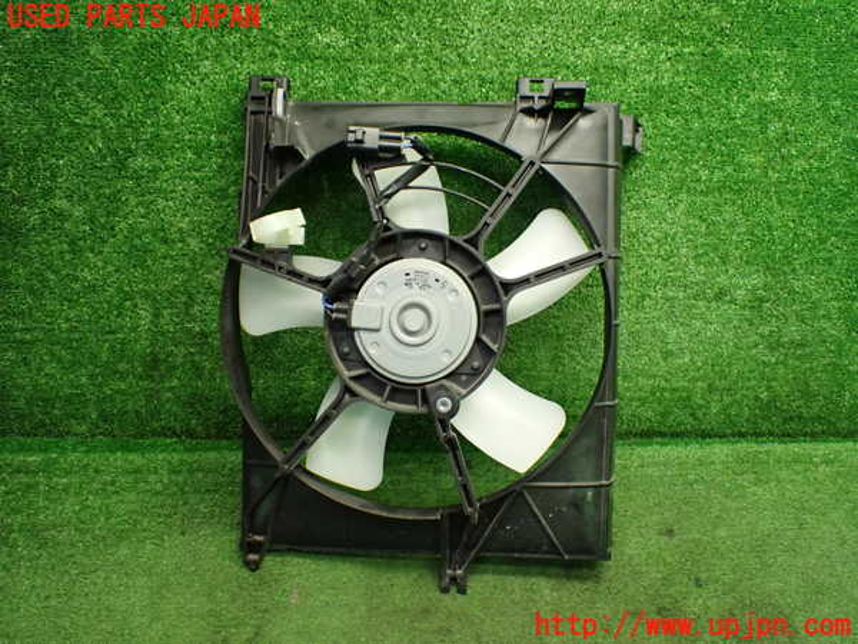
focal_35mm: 30
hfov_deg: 60.0
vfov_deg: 46.8
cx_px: 429
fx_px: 744
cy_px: 322
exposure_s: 1/125
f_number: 2.3
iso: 800
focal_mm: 5.4
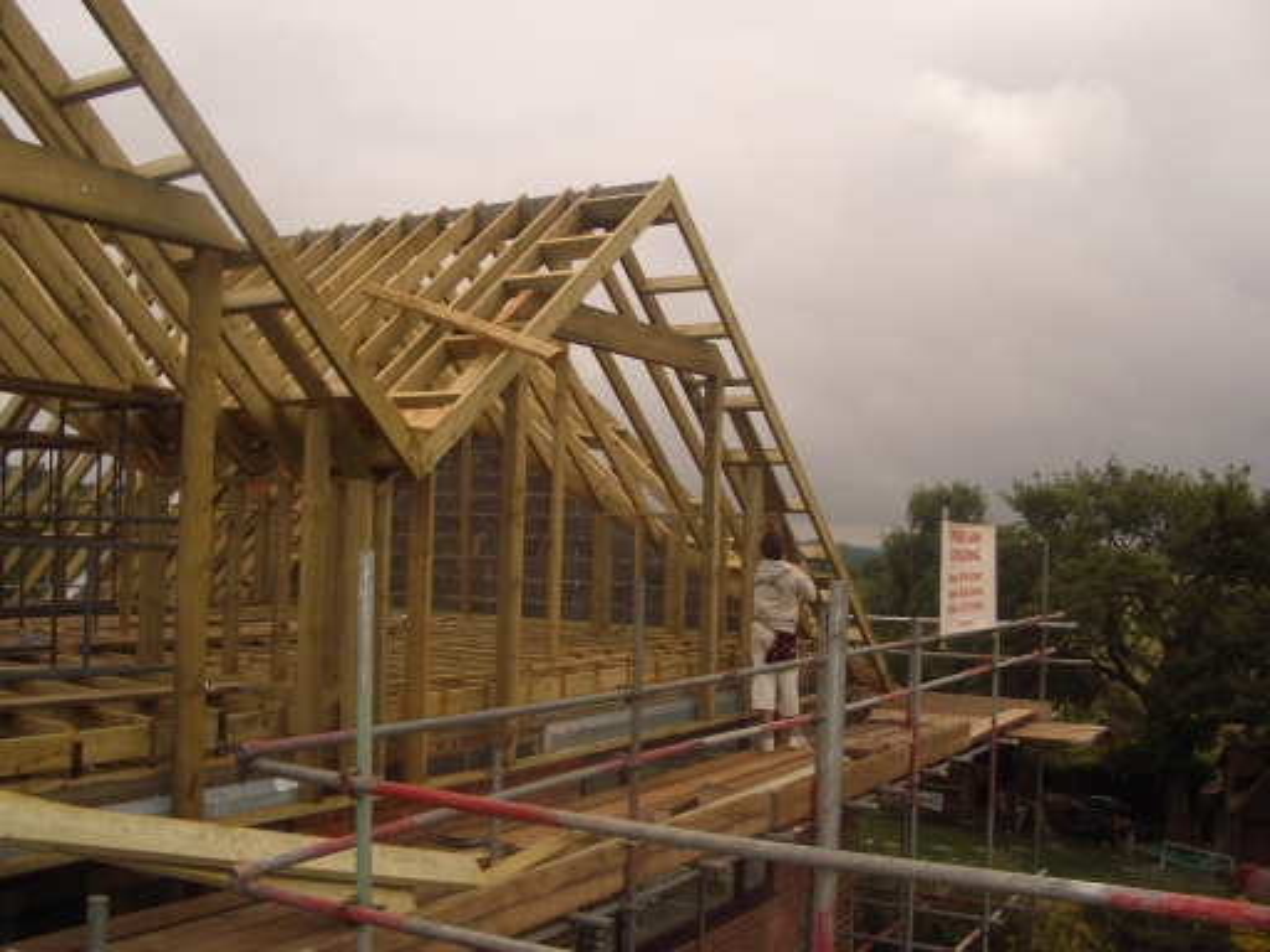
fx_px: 1284
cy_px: 476
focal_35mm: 35
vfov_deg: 40.7
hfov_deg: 52.6
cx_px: 635
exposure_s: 1/1000
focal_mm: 5.8
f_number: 4.3
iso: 100
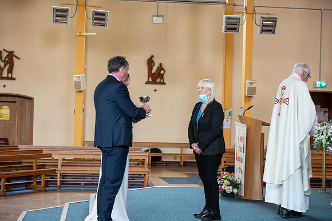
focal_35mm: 66
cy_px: 110
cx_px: 166
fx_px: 609
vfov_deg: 20.6
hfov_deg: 30.5
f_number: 3.5
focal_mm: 66
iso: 640
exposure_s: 1/160
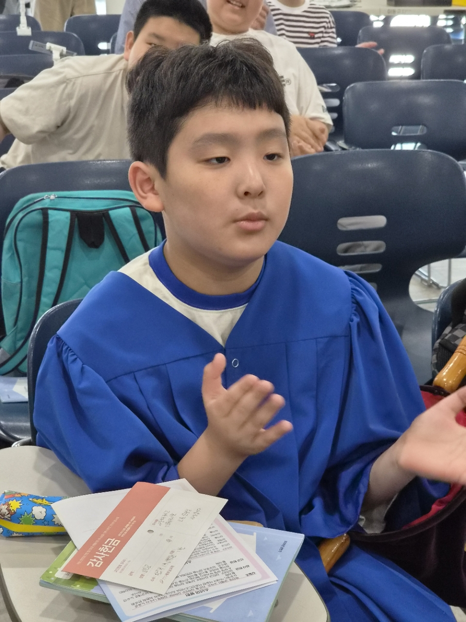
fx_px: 1239
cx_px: 233
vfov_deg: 28.2
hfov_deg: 21.3
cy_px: 311
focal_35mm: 69
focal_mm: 7
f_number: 2.4
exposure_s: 1/120
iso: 400
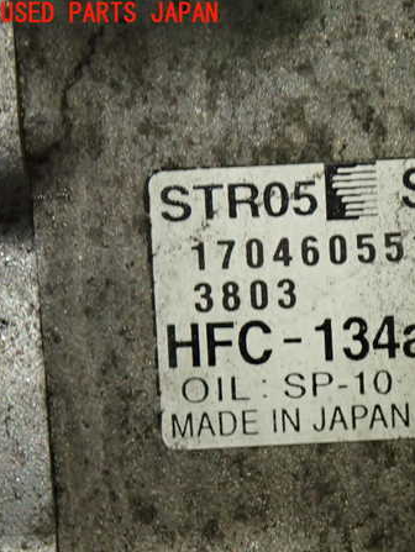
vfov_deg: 16.7
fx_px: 1884
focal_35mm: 118
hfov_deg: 12.5
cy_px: 277
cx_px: 364
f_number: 4.5
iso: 500
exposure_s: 1/80
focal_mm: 15.66
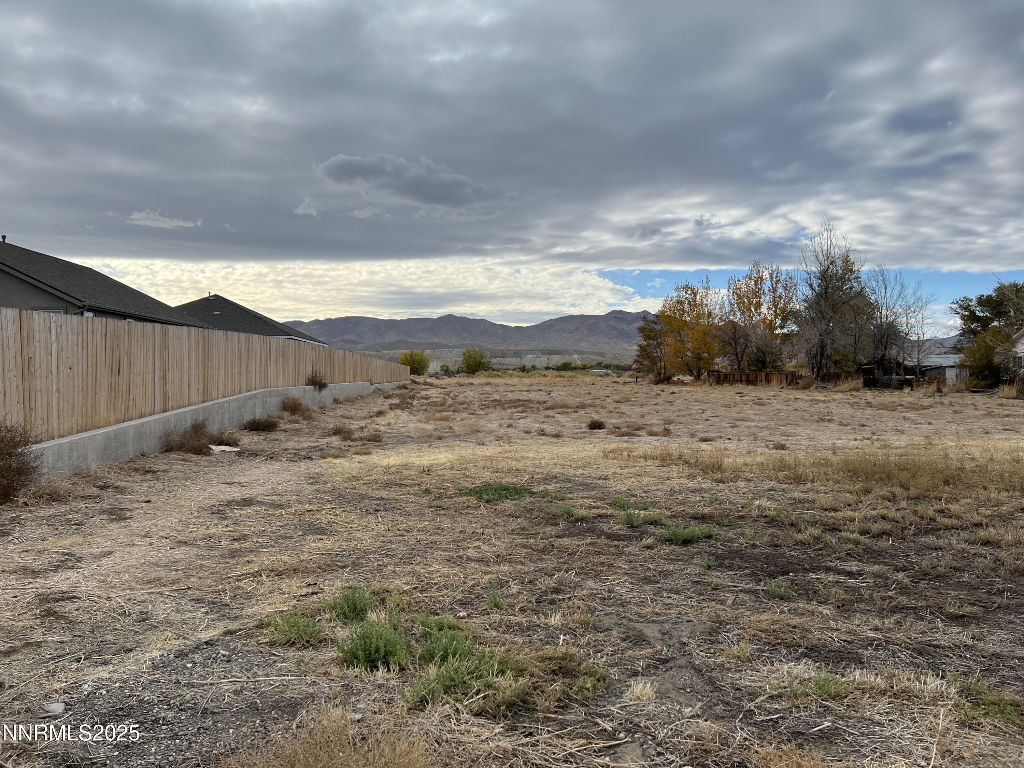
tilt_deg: -1.0
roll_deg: +0.4
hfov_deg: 67.3
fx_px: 769
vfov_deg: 53.1
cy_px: 384
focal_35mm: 26
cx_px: 512
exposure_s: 1/3077
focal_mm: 5.7
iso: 50
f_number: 1.5
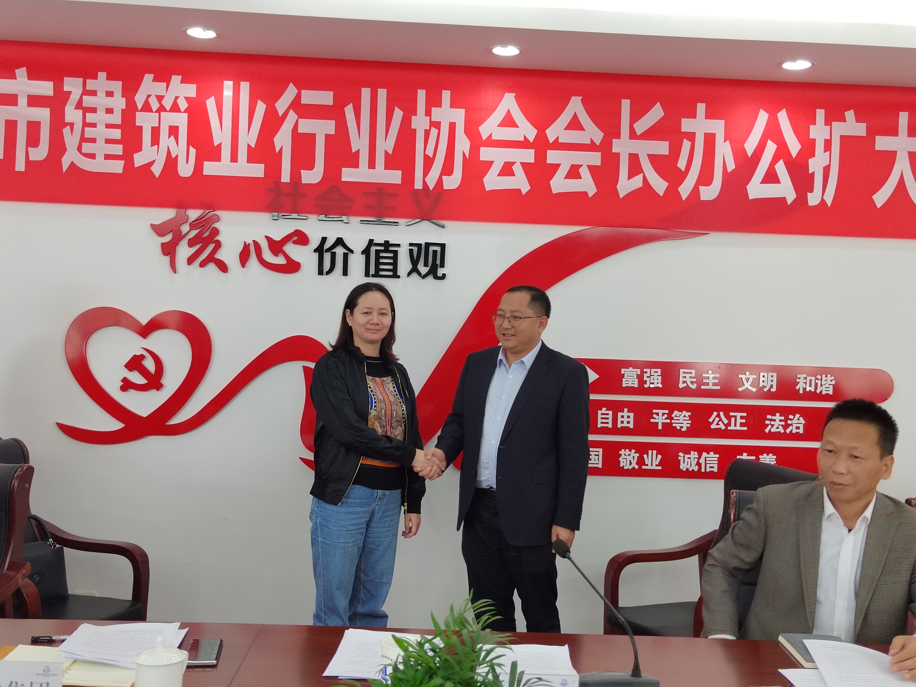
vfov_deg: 38.7
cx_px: 458
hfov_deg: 50.1
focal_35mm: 37
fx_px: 979
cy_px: 344
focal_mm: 5.52
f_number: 1.9
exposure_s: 1/100
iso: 1356
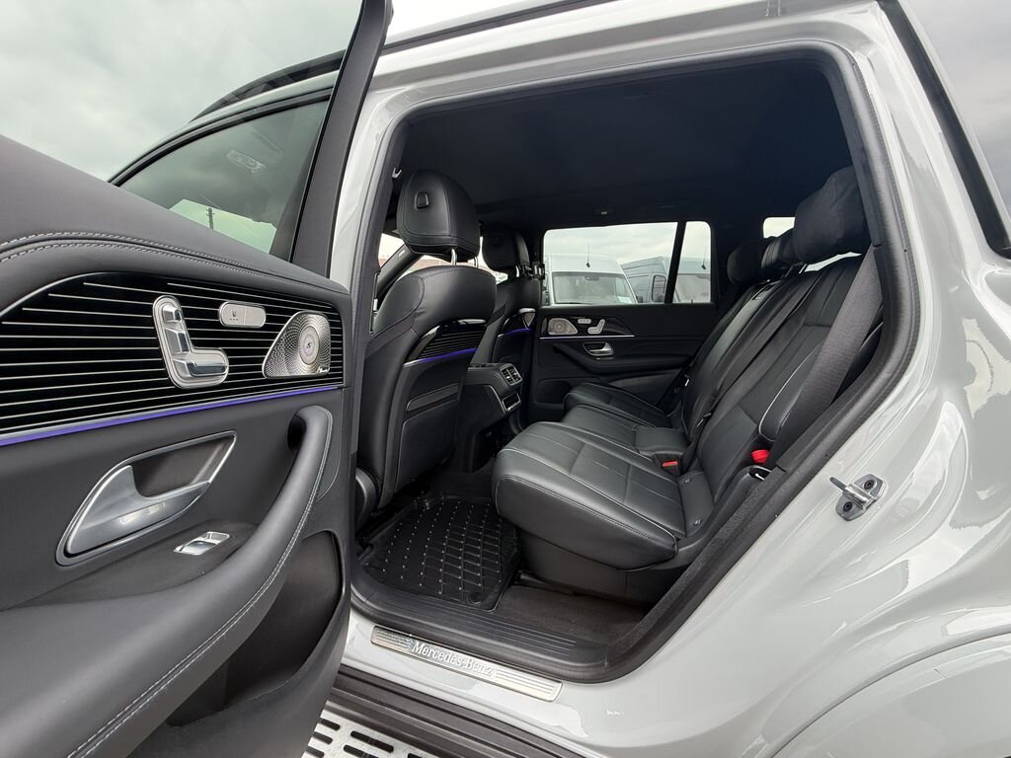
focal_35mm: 14
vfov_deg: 85.7
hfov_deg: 102.1
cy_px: 379
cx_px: 506
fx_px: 409
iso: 80
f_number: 2.2
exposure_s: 1/121
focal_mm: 2.22
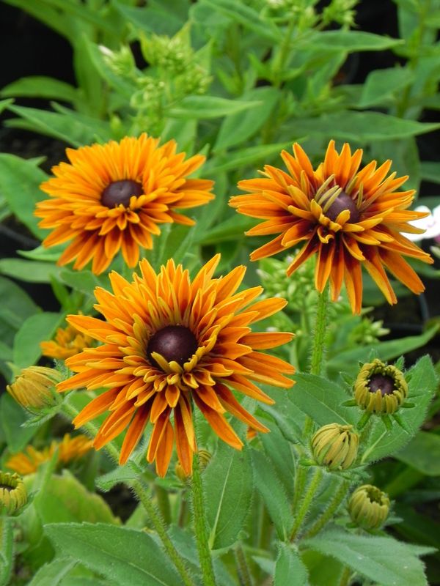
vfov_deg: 9.3
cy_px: 293
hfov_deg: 7.0
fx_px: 3593
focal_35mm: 212
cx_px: 220
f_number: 5
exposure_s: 1/10
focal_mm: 37.7
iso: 160
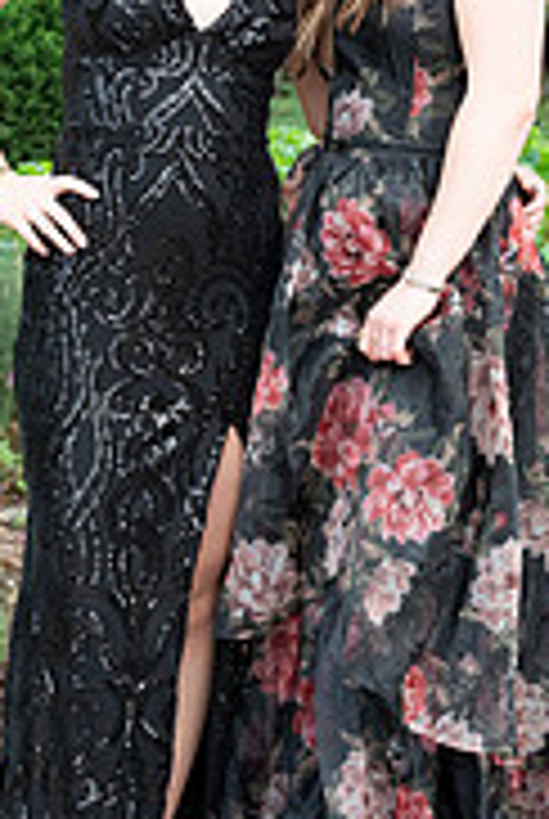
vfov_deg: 13.8
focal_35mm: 148
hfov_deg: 9.3
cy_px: 126
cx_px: 360
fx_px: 3372
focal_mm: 60
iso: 1250
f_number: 7.1
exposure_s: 1/400
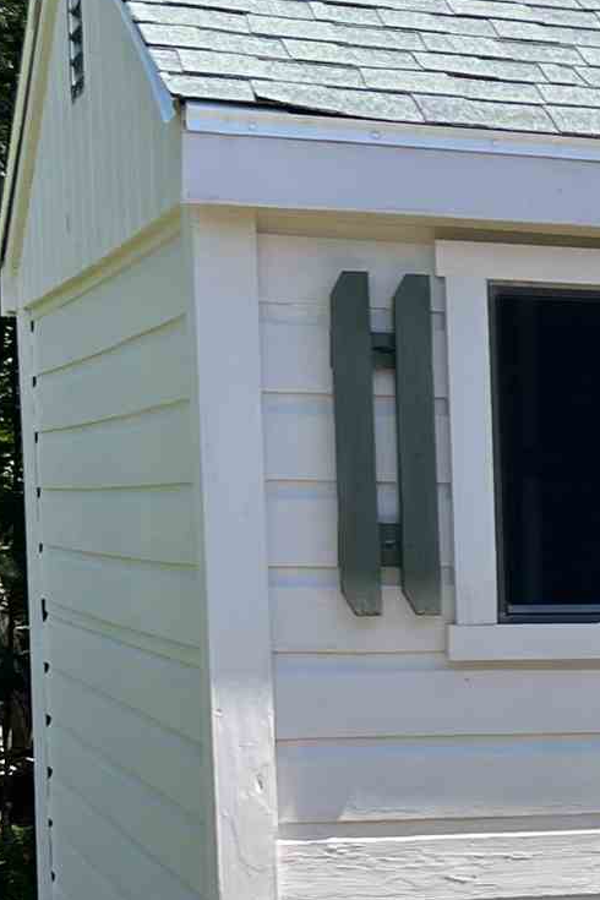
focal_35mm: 113
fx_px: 2825
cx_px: 1395
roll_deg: -1.2
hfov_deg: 10.6
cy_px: 786
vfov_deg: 17.9
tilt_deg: -5.7
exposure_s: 1/2571
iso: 50
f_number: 1.5
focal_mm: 5.7
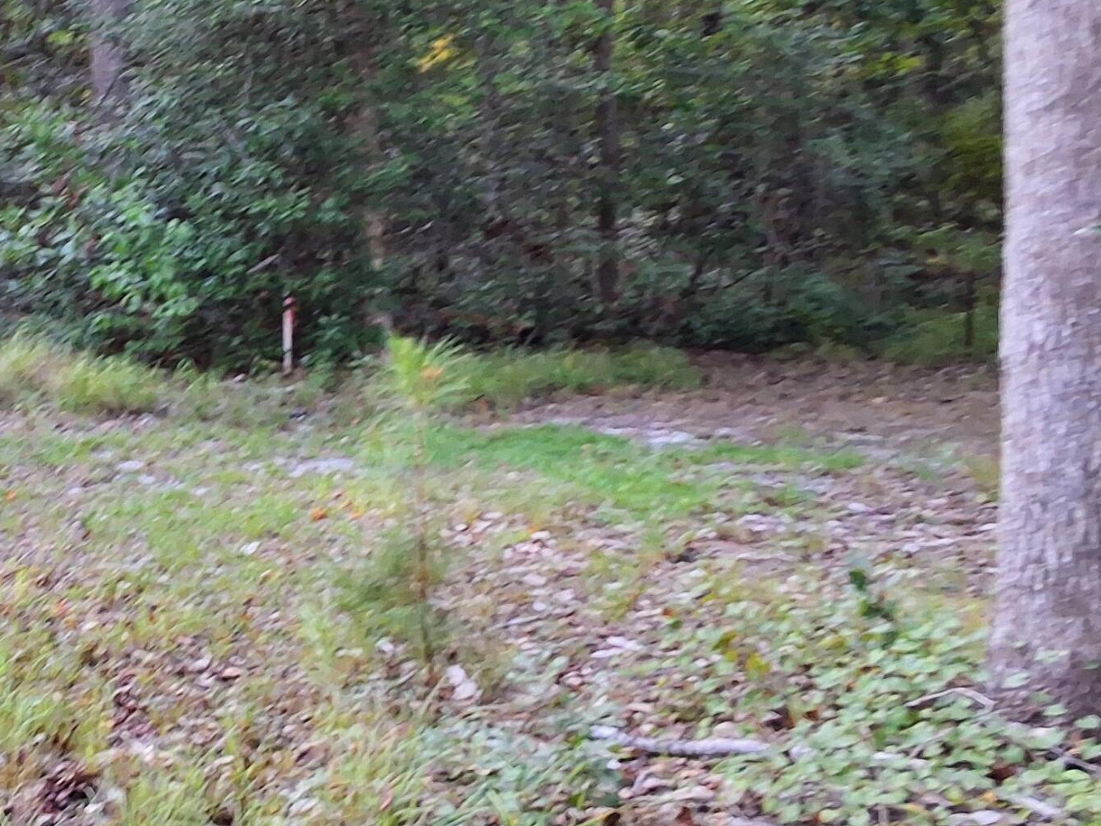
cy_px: 280
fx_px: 1972
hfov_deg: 30.1
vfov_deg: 23.5
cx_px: 157
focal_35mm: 62
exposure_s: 1/40
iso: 80
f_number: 1.9
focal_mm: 2.91
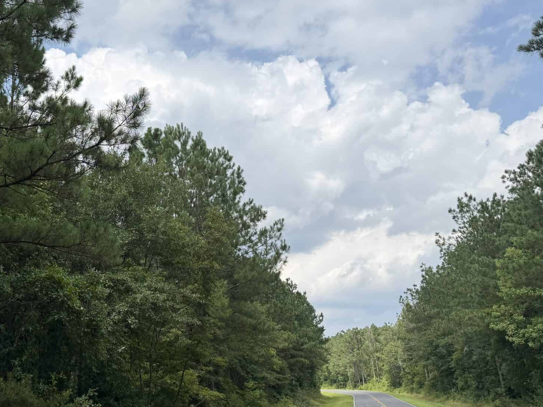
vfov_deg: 34.3
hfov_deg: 42.9
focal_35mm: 42
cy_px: 228
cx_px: 115
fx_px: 659
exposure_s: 1/5714
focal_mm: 6.76
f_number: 1.78
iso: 80
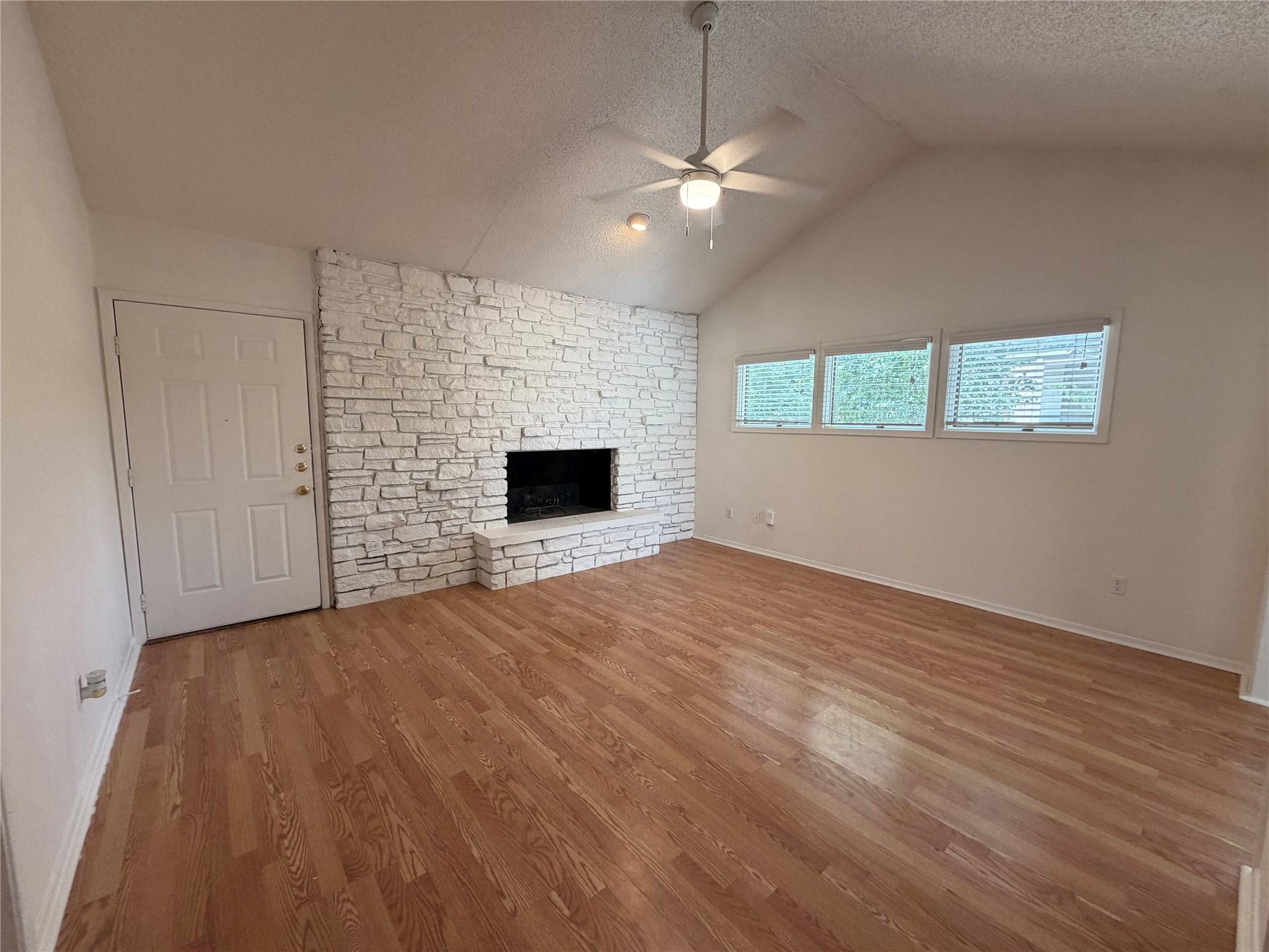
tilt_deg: -6.8
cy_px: 476
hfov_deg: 102.1
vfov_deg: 85.7
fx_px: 513
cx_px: 634
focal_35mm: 14
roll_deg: +0.1
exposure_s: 1/60
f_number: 2.2
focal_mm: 2.22
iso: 160
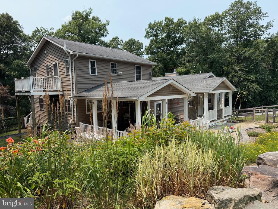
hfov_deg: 71.6
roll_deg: +1.3
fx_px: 193
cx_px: 139
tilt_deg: -4.3
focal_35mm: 24
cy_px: 104
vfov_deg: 56.8
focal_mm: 6.76
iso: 100
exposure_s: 1/3021
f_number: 1.78
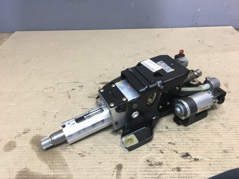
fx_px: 200
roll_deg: +0.3
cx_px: 120
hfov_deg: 61.7
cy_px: 90
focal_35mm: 29
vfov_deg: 48.2
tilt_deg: -34.6
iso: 64
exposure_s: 1/33
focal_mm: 4.15
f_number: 2.2
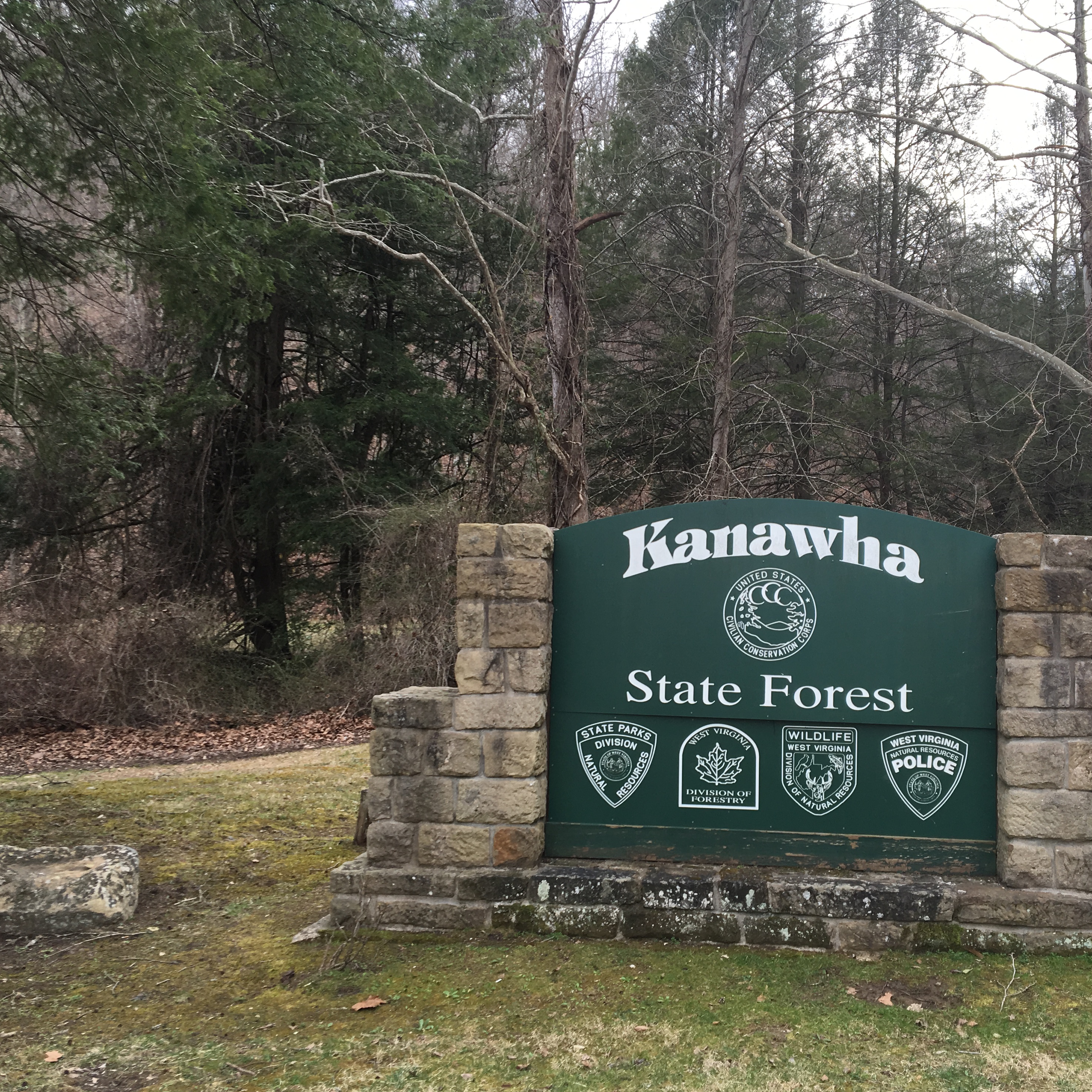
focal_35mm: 35
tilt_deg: +2.7
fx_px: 1249
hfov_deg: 46.9
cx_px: 663
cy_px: 554
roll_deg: -1.2
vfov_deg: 47.2
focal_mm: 4.15
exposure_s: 1/229
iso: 25
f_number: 2.2
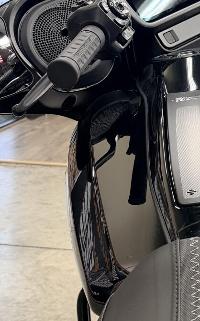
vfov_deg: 35.3
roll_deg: -3.6
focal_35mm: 57
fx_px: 497
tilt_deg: -7.1
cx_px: 181
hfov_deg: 22.2
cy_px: 101
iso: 250
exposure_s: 1/60
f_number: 1.78
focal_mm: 6.76
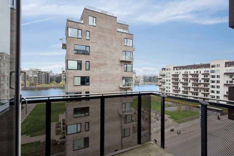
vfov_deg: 68.9
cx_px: 117
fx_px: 114
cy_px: 78
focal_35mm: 18
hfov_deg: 91.6
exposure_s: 1/250
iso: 400
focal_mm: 17.5
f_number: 4
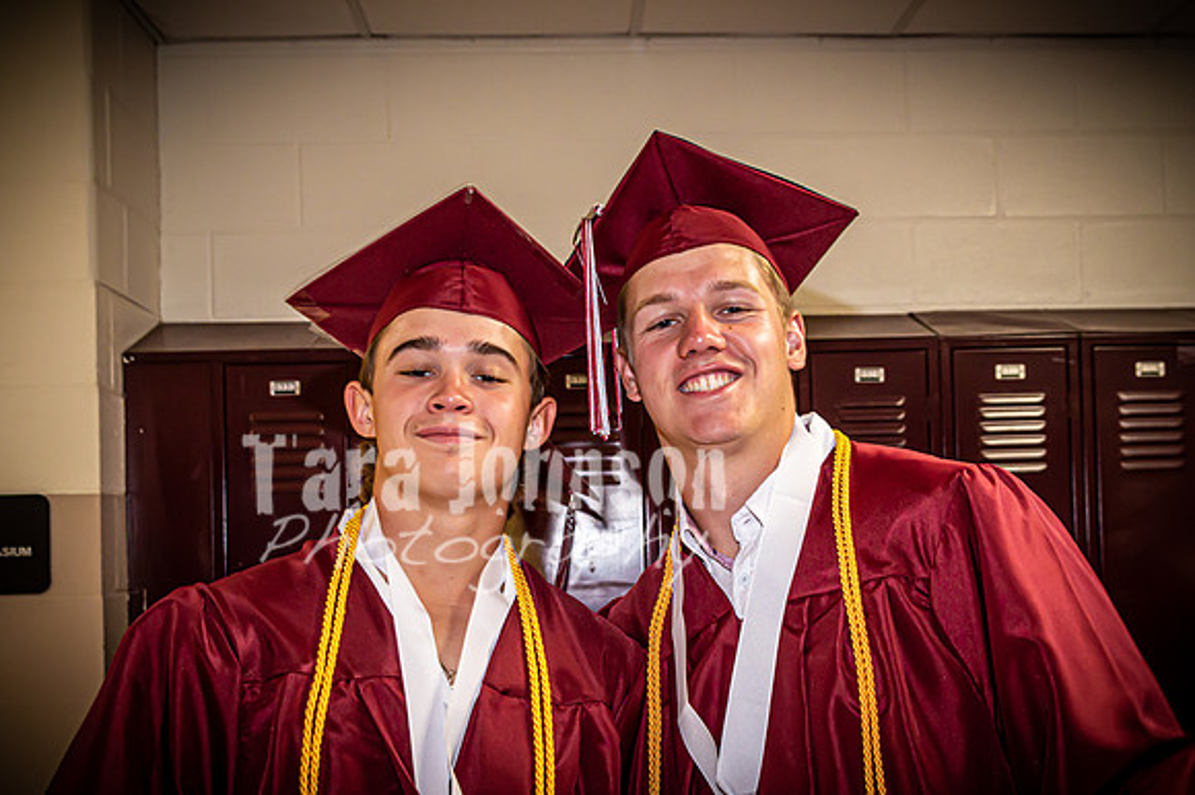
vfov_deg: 27.7
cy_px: 517
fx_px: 1602
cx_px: 674
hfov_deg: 40.8
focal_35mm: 48
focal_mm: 24
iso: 400
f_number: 4.5
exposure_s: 1/20
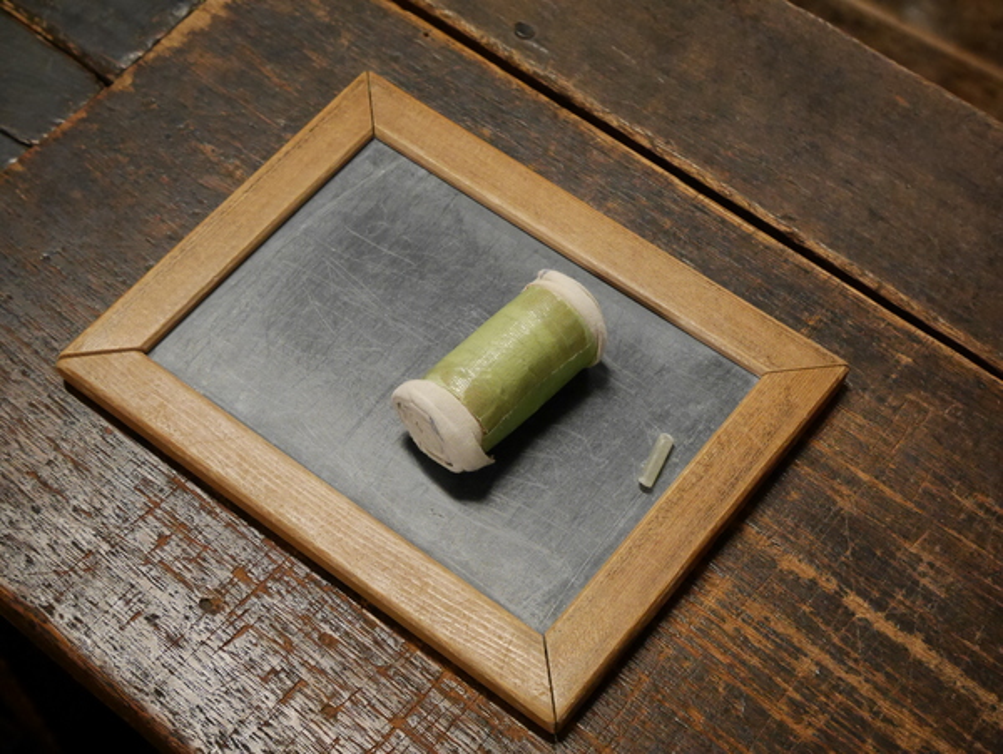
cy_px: 377
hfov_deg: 30.2
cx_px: 502
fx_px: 1856
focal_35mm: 64
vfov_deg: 23.0
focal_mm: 32
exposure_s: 1/40
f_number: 5.6
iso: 3200
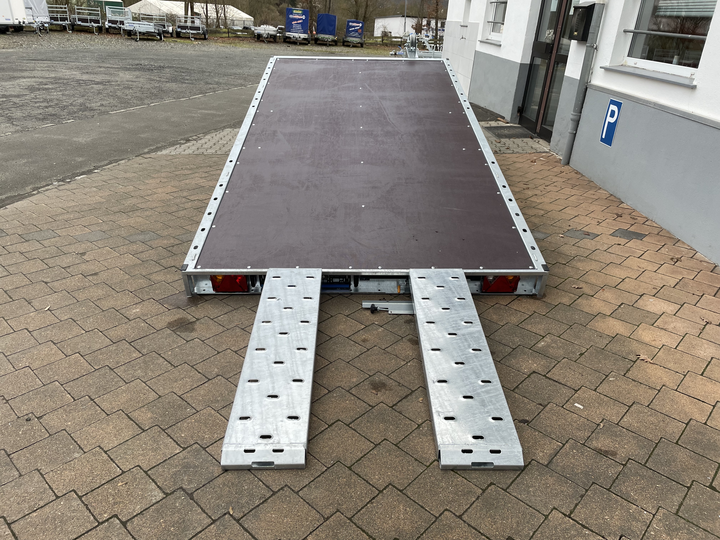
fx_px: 541
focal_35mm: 26
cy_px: 270
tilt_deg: -25.4
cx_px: 360
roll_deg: -3.4
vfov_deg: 53.1
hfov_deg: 67.3
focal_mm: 4.2
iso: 50
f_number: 1.6
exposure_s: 1/121
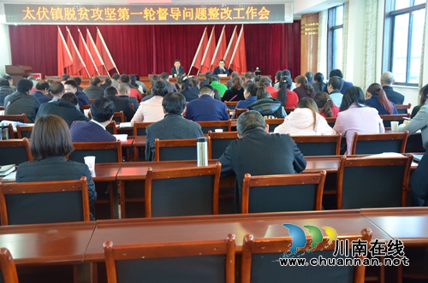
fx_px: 569
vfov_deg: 27.9
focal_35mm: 48
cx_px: 214
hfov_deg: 41.2
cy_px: 142
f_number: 4.2
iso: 1600
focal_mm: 32
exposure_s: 1/20
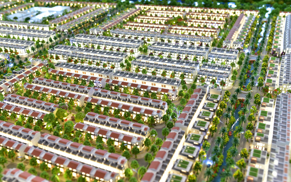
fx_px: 285
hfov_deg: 54.0
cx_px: 145
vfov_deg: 35.3
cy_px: 92
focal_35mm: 36
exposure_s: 1/60
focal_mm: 35
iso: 560
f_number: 5
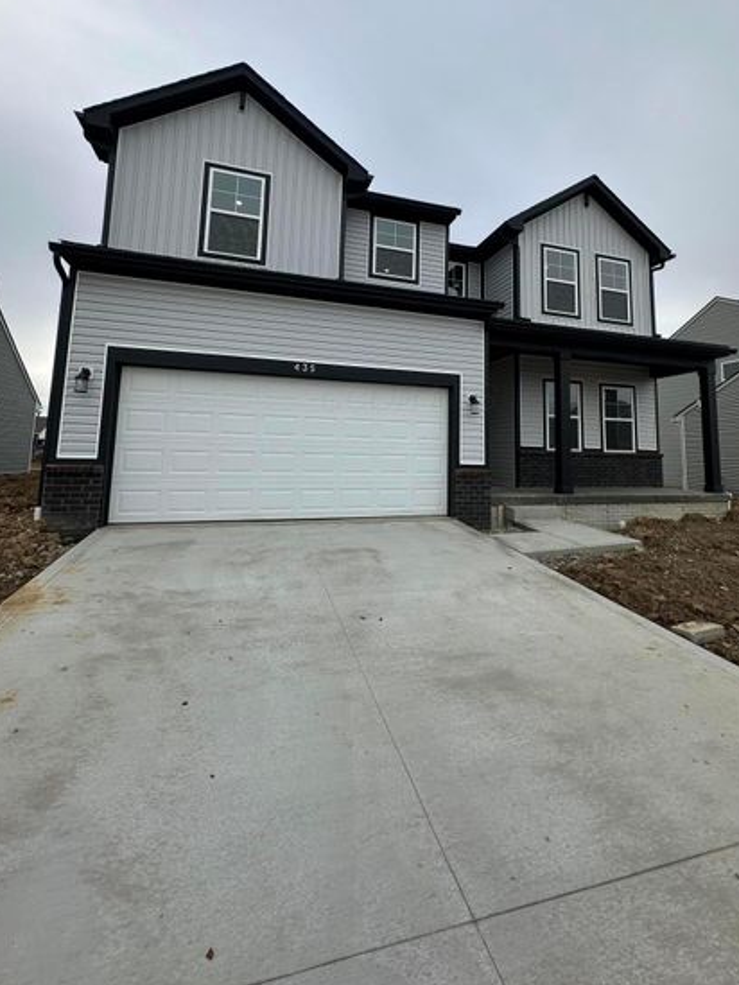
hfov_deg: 74.5
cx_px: 409
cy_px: 397
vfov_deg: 89.9
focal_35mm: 17
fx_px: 484
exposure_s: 1/609
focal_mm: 2.22
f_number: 2.2
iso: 40
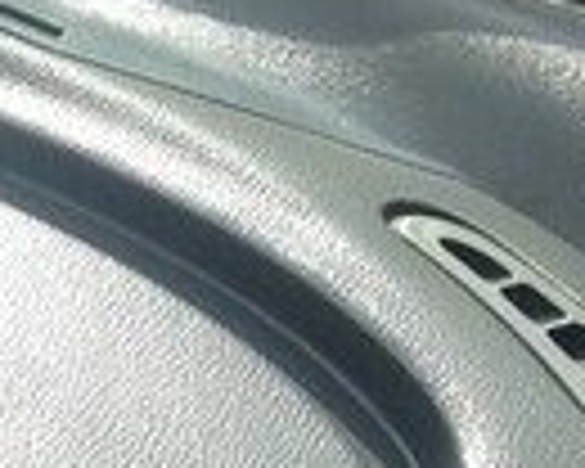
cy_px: 740
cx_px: -648
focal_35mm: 164
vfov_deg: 9.1
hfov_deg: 10.6
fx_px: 2839
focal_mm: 4.12
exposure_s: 1/398
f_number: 2.4
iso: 50
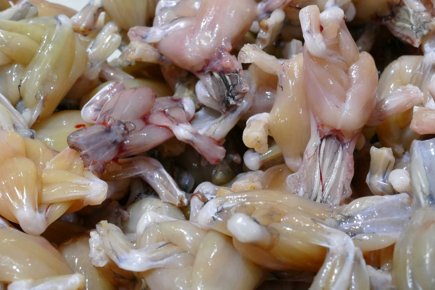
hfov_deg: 29.7
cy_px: 139
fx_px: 822
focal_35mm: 68
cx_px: 207
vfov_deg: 20.0
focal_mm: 22.58
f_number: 8
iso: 1600
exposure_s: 1/40
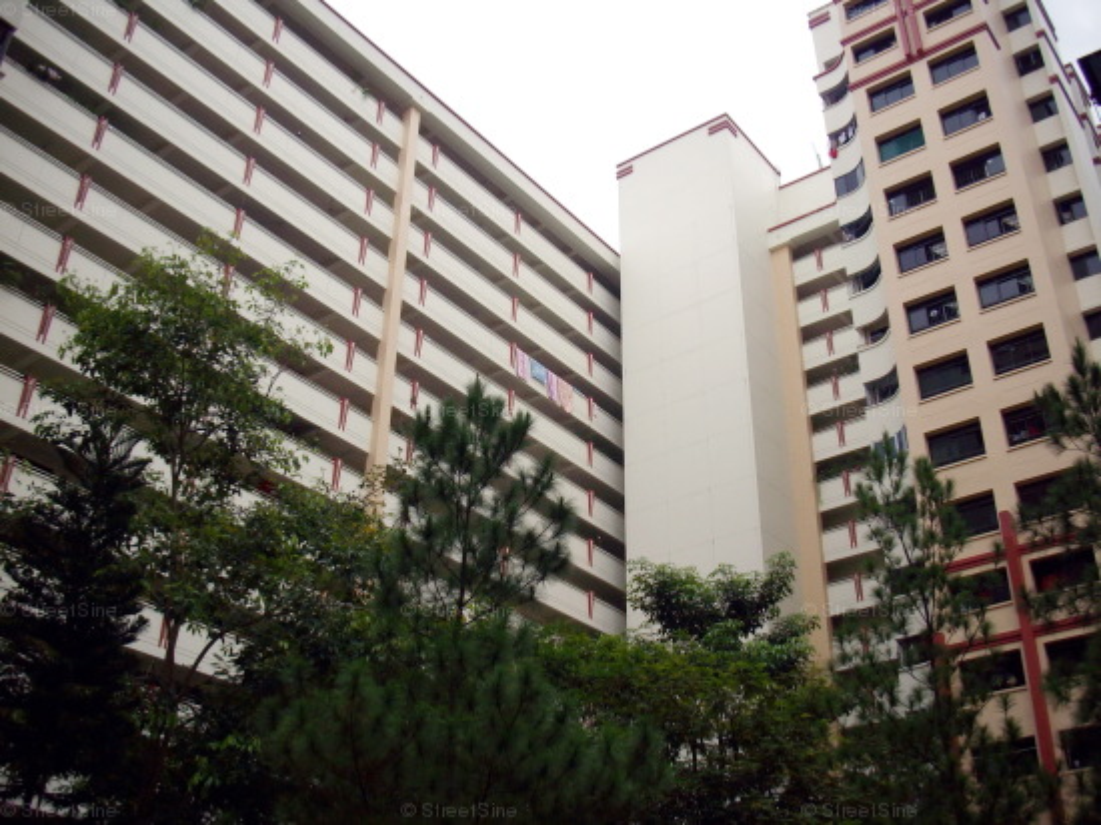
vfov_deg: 38.6
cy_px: 412
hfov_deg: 50.2
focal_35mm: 37
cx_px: 550
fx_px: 1176
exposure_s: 1/250
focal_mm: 6.2
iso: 80
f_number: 5.6
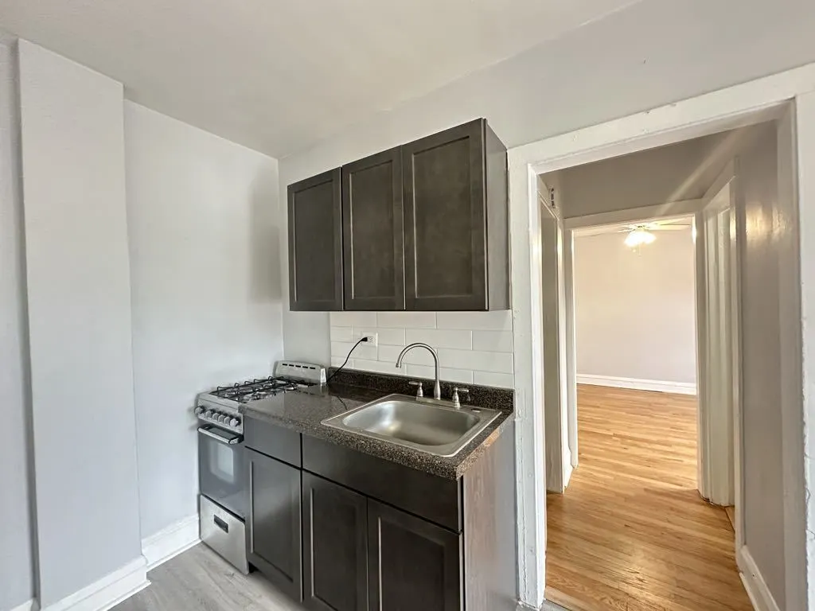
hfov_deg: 102.1
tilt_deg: +0.1
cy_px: 306
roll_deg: +2.1
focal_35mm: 14
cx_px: 408
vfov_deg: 85.7
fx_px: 330
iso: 800
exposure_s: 1/60
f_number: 2.2
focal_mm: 2.22
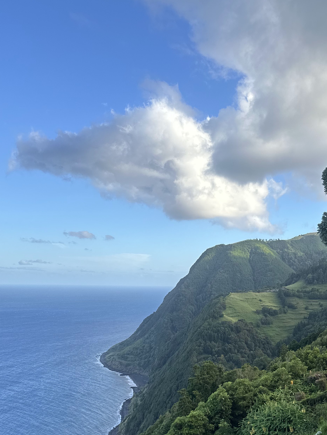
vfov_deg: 46.1
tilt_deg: -5.5
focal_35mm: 39
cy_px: 327
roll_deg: -0.7
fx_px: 491
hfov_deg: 36.2
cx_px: 231
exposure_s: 1/1692
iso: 80
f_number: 1.78
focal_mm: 6.86
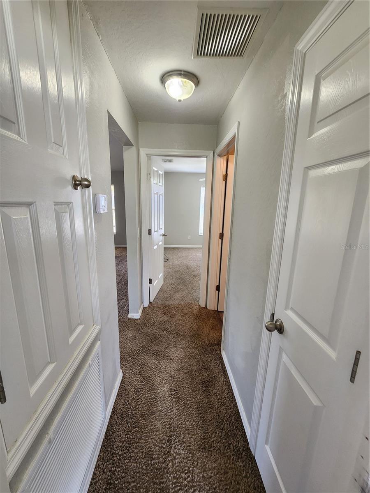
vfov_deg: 106.2
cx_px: 185
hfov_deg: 89.9
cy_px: 246
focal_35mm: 13
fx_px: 185
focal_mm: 2.2
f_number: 2.2
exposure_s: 1/60
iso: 250
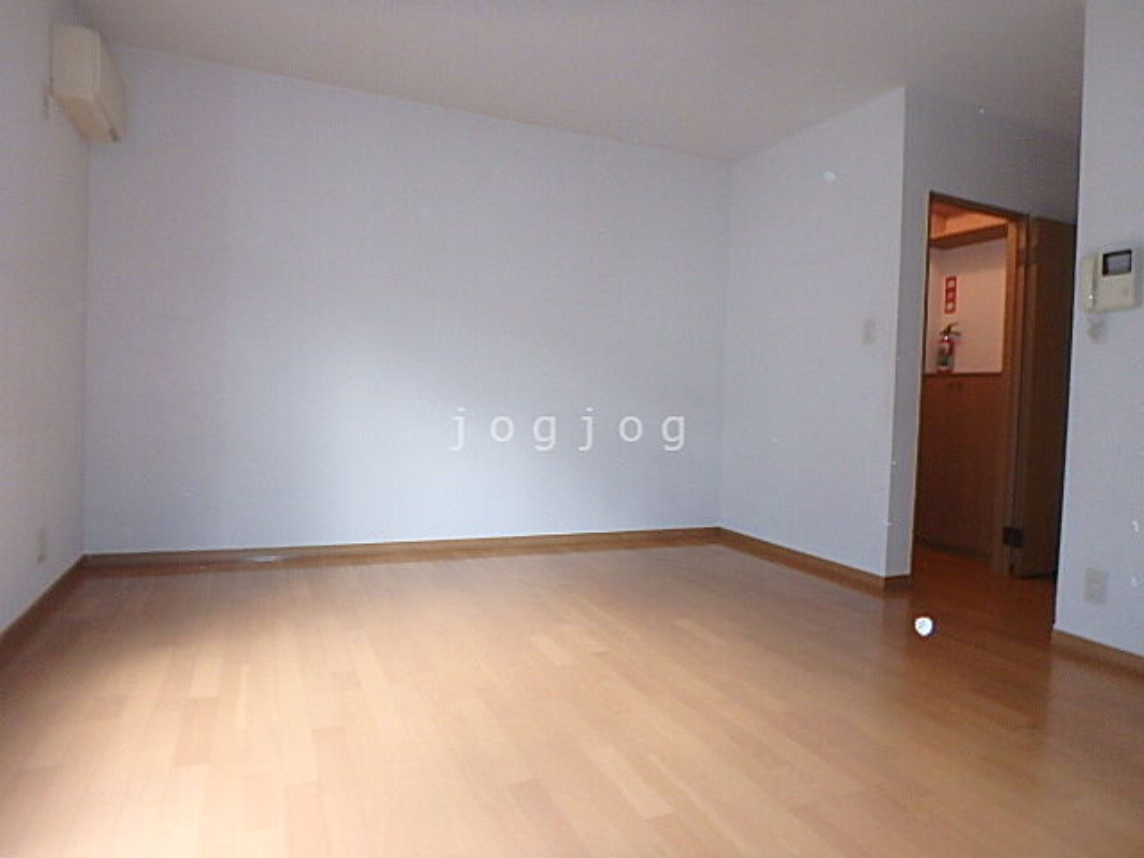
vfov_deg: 63.4
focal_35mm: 21
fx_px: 694
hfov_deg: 79.0
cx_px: 572
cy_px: 429
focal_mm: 3.7
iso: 400
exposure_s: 1/30
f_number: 3.5
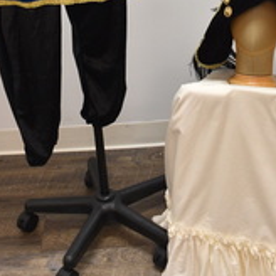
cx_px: 125
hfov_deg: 27.3
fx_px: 568
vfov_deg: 24.6
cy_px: -59
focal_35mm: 63
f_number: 4.5
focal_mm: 18
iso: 1000
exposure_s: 1/100
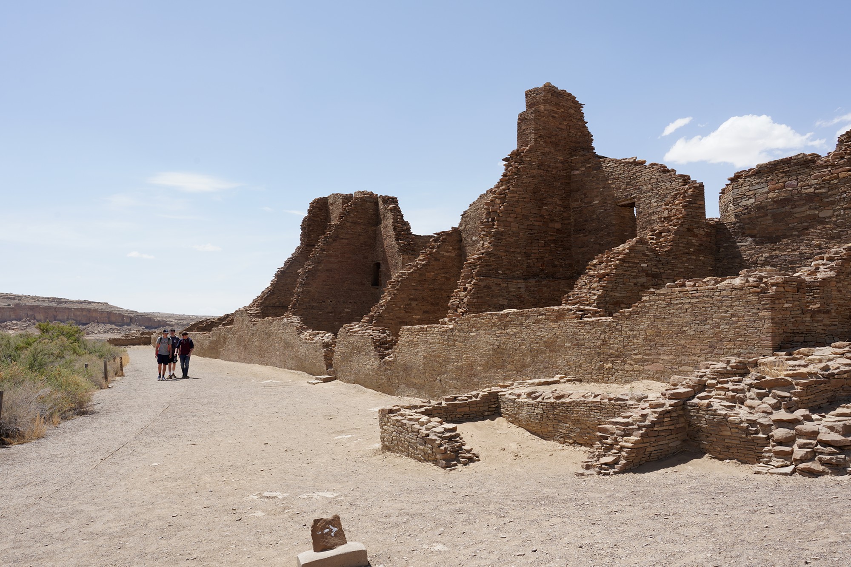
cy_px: 284
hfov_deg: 65.5
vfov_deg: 46.4
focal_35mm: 28
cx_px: 426
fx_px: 662
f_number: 13
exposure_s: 1/100
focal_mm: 28
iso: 100
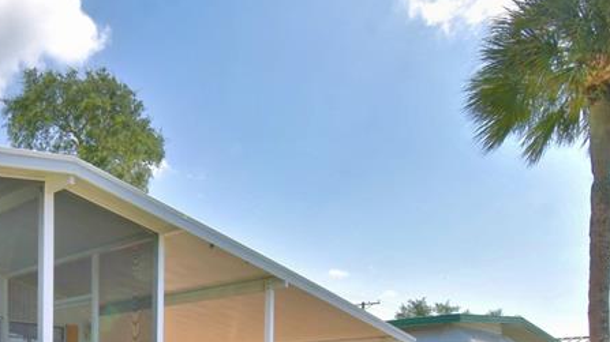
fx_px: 582
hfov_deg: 48.6
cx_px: 45
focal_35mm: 36
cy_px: 417
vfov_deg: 28.3
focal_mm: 10
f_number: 9
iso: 100
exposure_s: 1/250
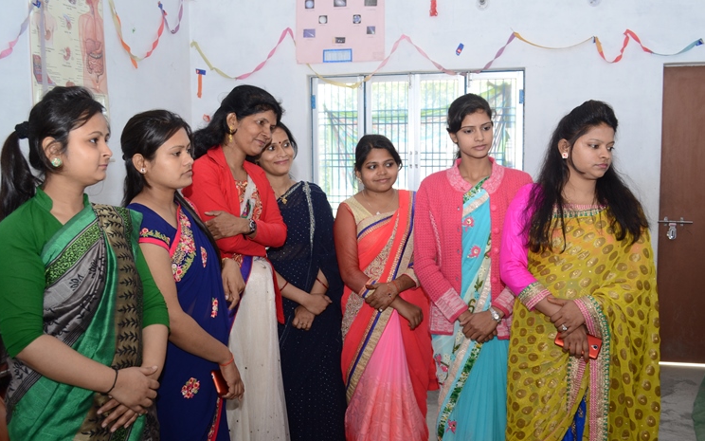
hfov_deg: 52.7
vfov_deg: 34.4
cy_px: 230
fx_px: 711
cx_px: 352
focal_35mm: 37
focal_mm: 24
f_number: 5.6
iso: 400
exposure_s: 1/80
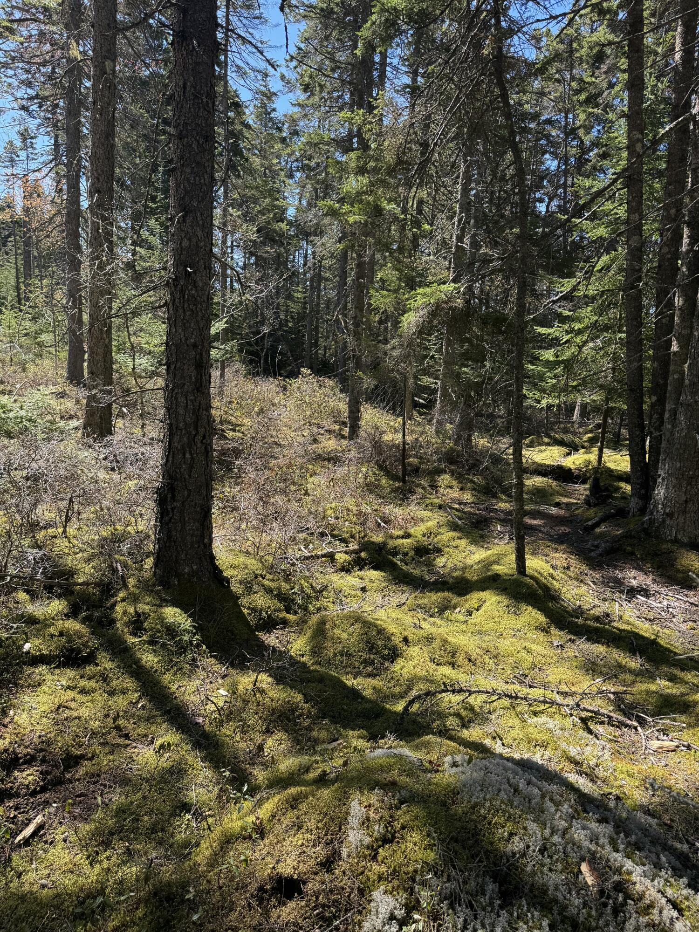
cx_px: 350
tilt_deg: -10.4
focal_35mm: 24
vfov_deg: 71.6
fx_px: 646
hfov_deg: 56.8
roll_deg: -2.6
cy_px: 466
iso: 80
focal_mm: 6.76
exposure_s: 1/707
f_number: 1.78
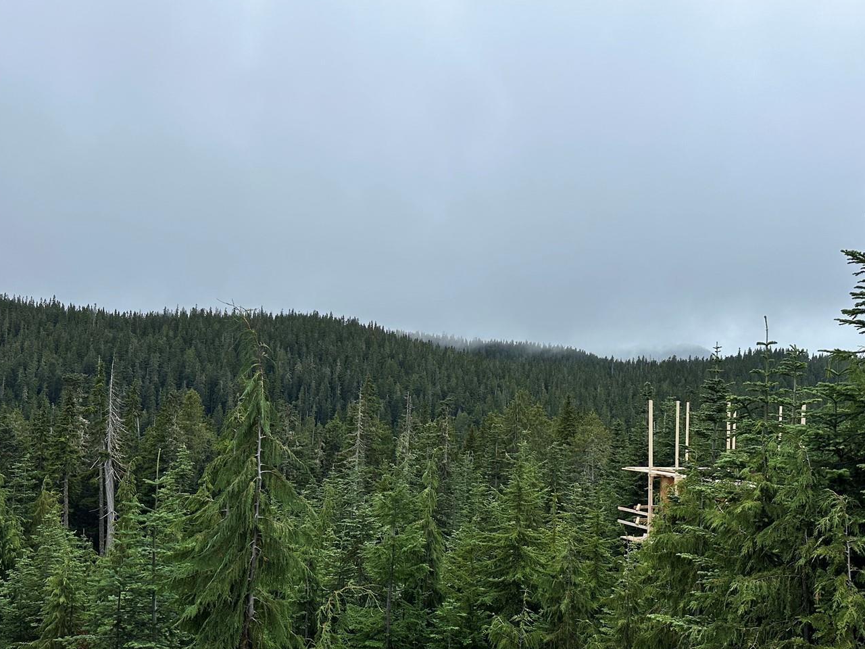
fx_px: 750
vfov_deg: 46.6
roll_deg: -1.5
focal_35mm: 30
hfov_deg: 60.0
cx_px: 445
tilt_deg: +1.9
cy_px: 379
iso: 80
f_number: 1.78
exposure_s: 1/1639
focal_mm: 6.86
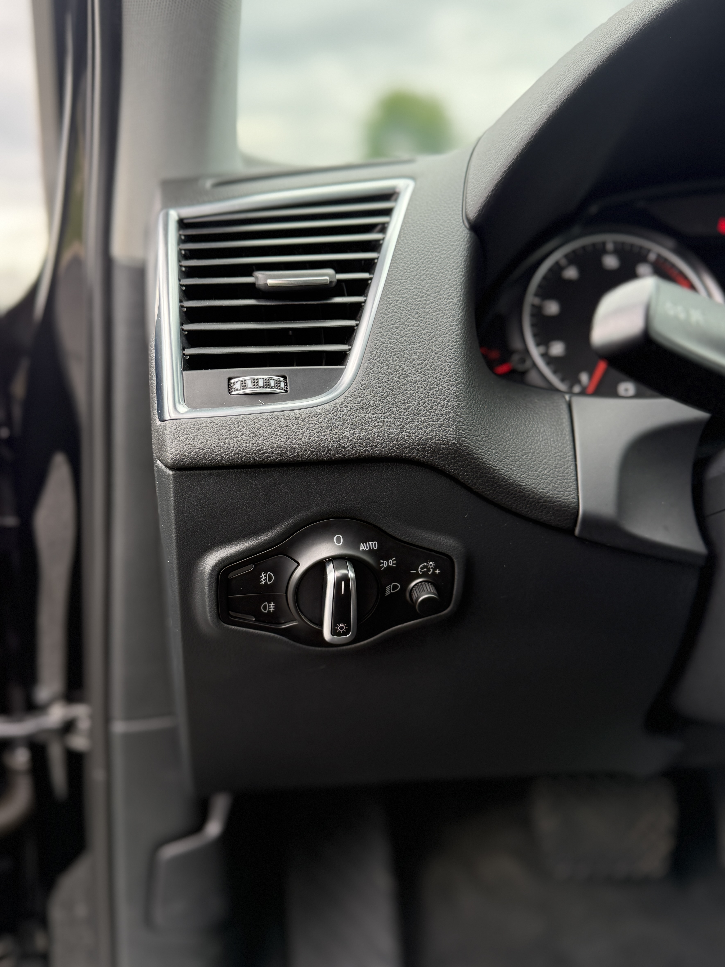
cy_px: 488
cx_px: 301
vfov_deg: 61.7
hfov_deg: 48.0
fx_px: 810
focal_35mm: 29
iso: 100
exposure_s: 1/264
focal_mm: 6.76
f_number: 1.78
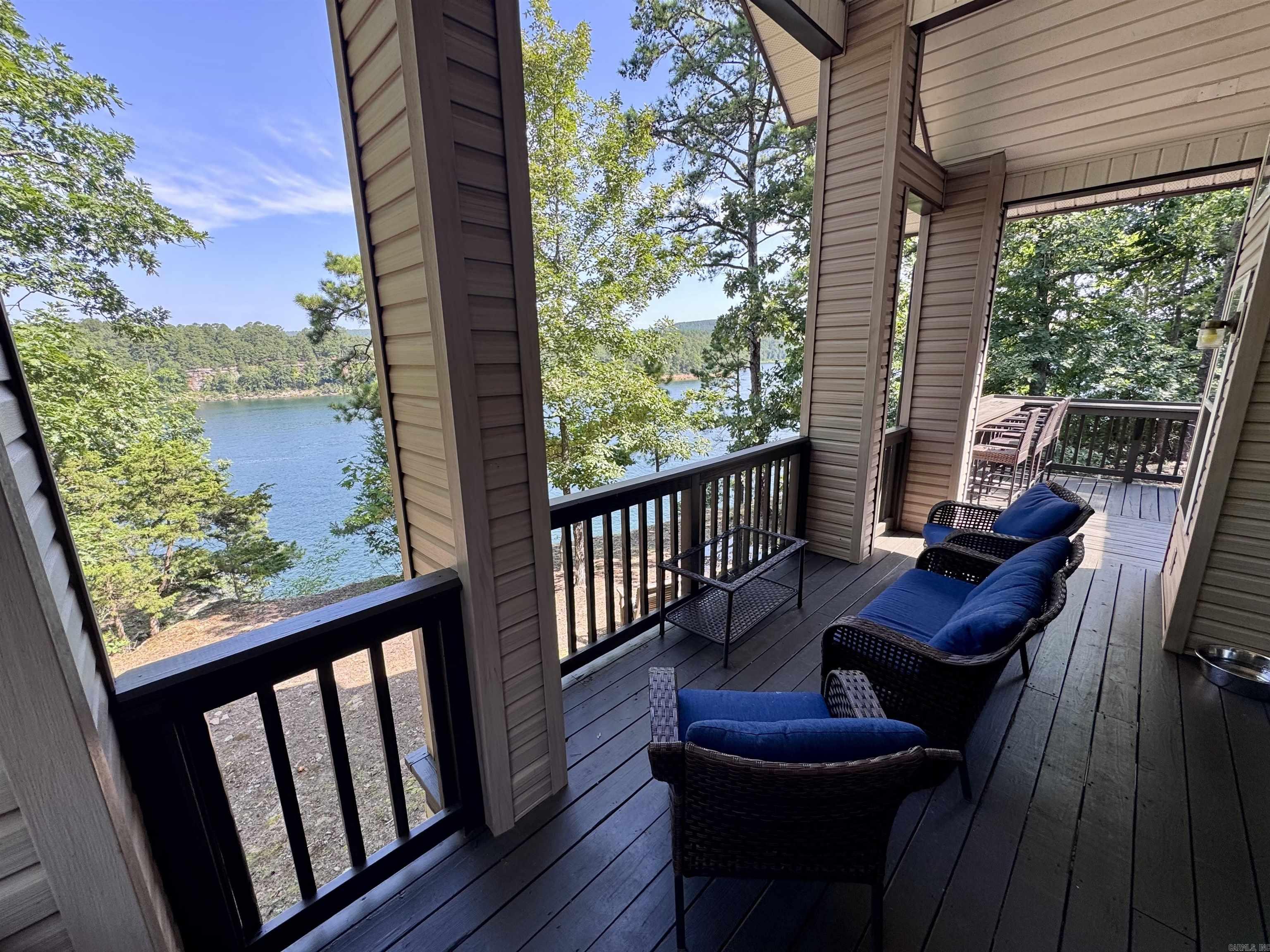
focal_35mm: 14
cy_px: 476
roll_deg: +0.8
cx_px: 635
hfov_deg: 102.1
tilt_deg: -14.9
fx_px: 514
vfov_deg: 85.7
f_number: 2.2
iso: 40
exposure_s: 1/168
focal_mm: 2.22
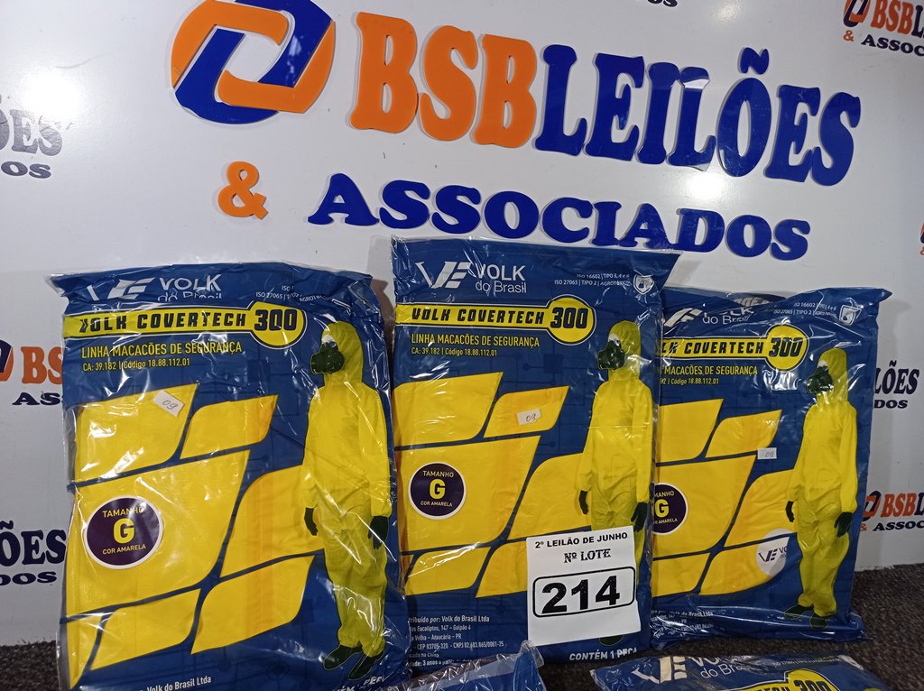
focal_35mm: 28
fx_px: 747
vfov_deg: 49.7
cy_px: 346
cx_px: 462
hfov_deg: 63.5
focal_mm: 4.7
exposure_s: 1/127
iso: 100
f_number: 1.79
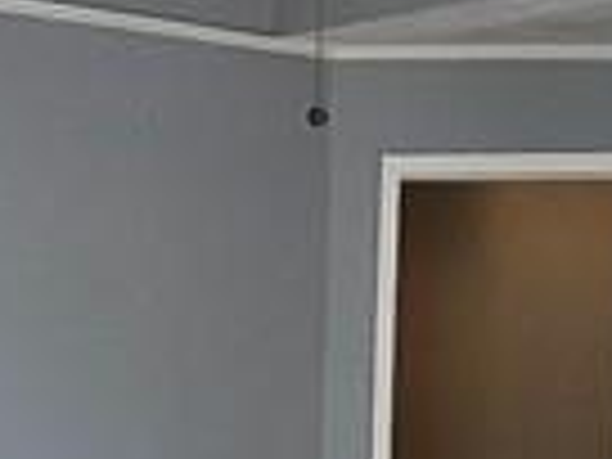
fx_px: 1733
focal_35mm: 98
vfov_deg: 14.4
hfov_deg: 18.9
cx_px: -126
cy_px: 603
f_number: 2.2
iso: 100
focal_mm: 2.2
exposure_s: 1/60.2
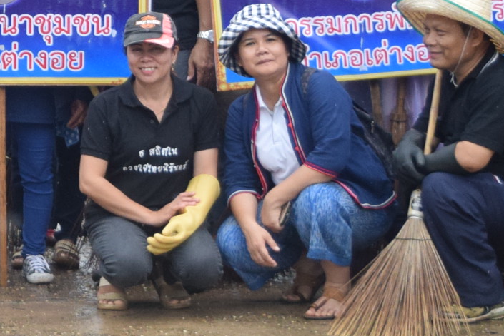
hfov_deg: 10.3
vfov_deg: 7.2
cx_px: -315
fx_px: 2676
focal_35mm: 191
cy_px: -14
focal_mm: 30
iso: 800
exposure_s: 1/1250
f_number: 4.2
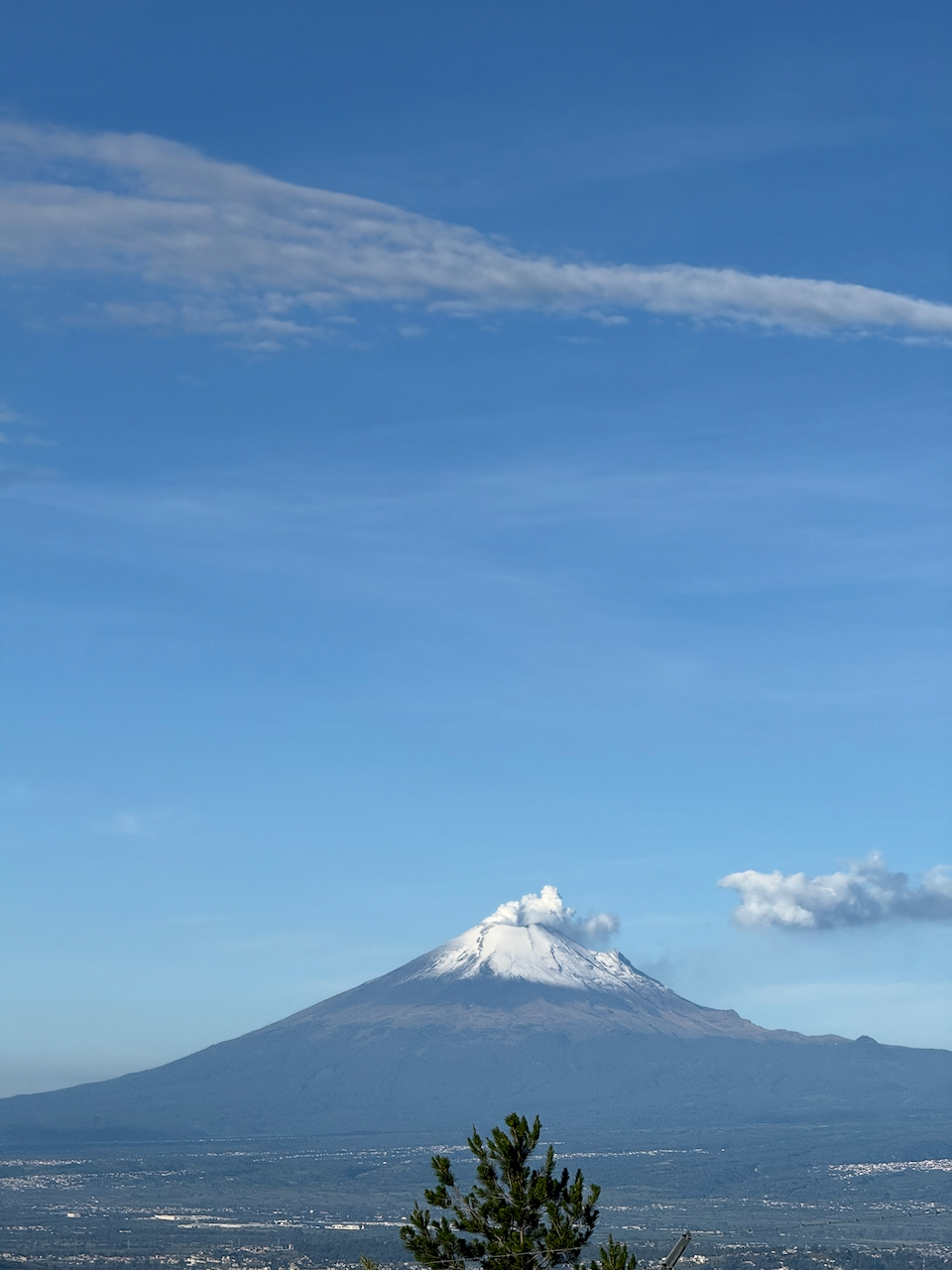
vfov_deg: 16.4
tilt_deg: +7.1
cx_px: 476
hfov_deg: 12.3
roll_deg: -2.5
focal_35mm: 120
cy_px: 635
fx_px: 4400
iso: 50
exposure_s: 1/2283
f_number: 2.8
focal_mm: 15.66
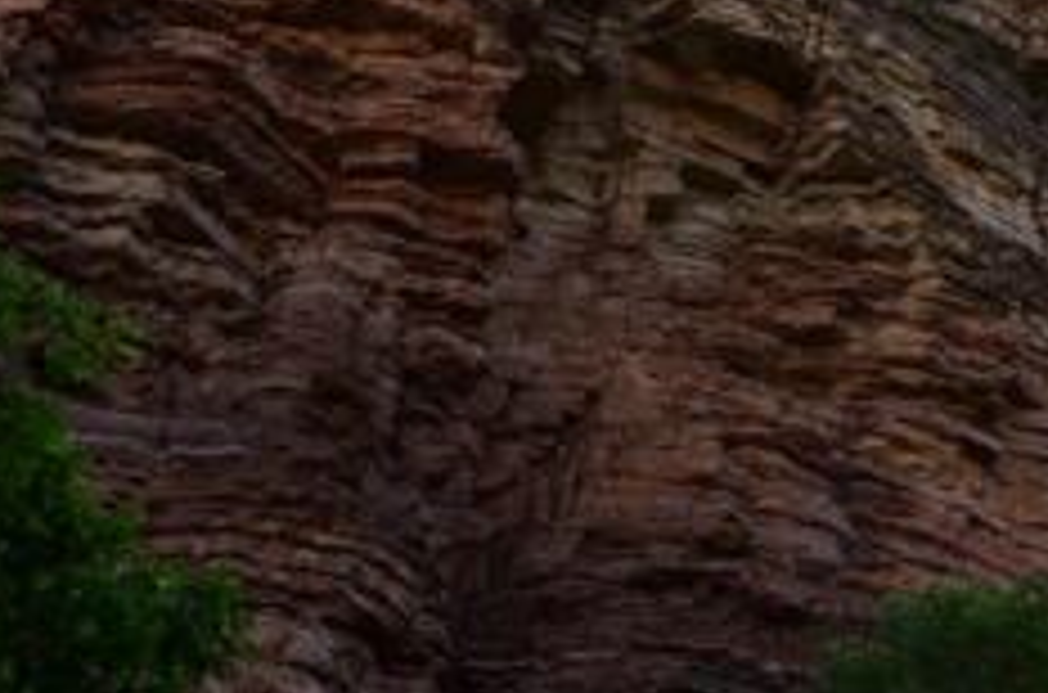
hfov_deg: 13.9
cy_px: -115
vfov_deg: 9.3
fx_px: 4192
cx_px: 1196
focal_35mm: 144
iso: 100
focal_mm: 35
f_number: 5.6
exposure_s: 1/125
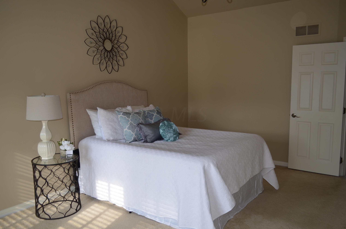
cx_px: 173
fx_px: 288
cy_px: 114
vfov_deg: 43.4
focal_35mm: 30
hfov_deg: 62.0
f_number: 3.8
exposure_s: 1/125
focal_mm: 20
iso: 200
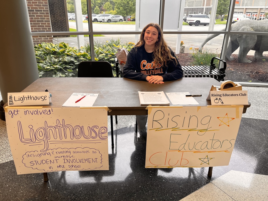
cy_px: 100
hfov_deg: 67.3
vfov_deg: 53.1
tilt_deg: -22.6
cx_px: 134
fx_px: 201
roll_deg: -0.5
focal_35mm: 26
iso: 32
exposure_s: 1/134
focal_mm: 5.1
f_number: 1.6
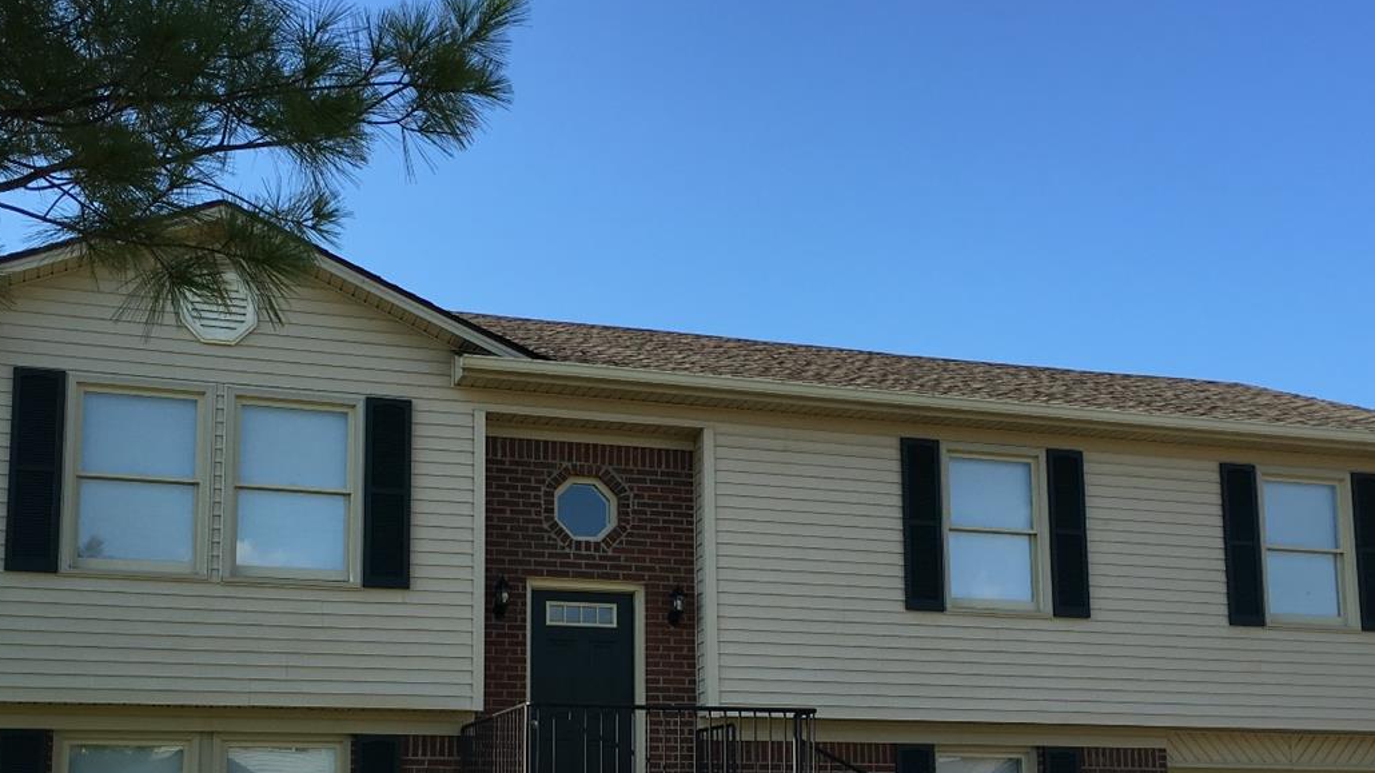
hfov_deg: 44.6
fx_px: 1677
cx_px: 639
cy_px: 637
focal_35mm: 46
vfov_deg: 25.4
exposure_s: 1/718
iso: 25
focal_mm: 4.15
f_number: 2.2
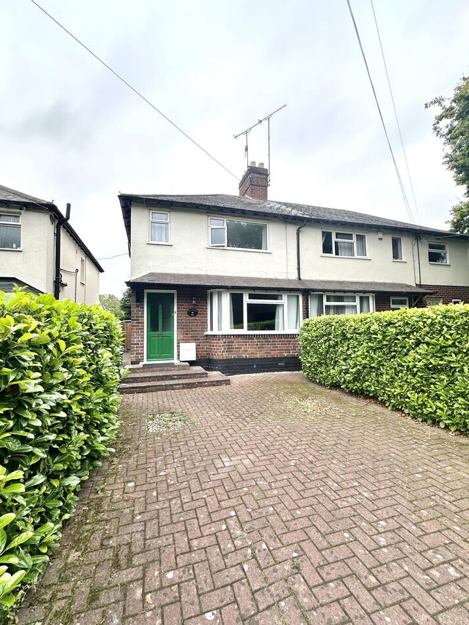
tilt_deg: +3.6
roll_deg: -0.2
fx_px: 271
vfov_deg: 98.2
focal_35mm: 15
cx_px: 226
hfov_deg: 81.7
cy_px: 312
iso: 40
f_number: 2.2
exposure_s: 1/390
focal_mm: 2.22
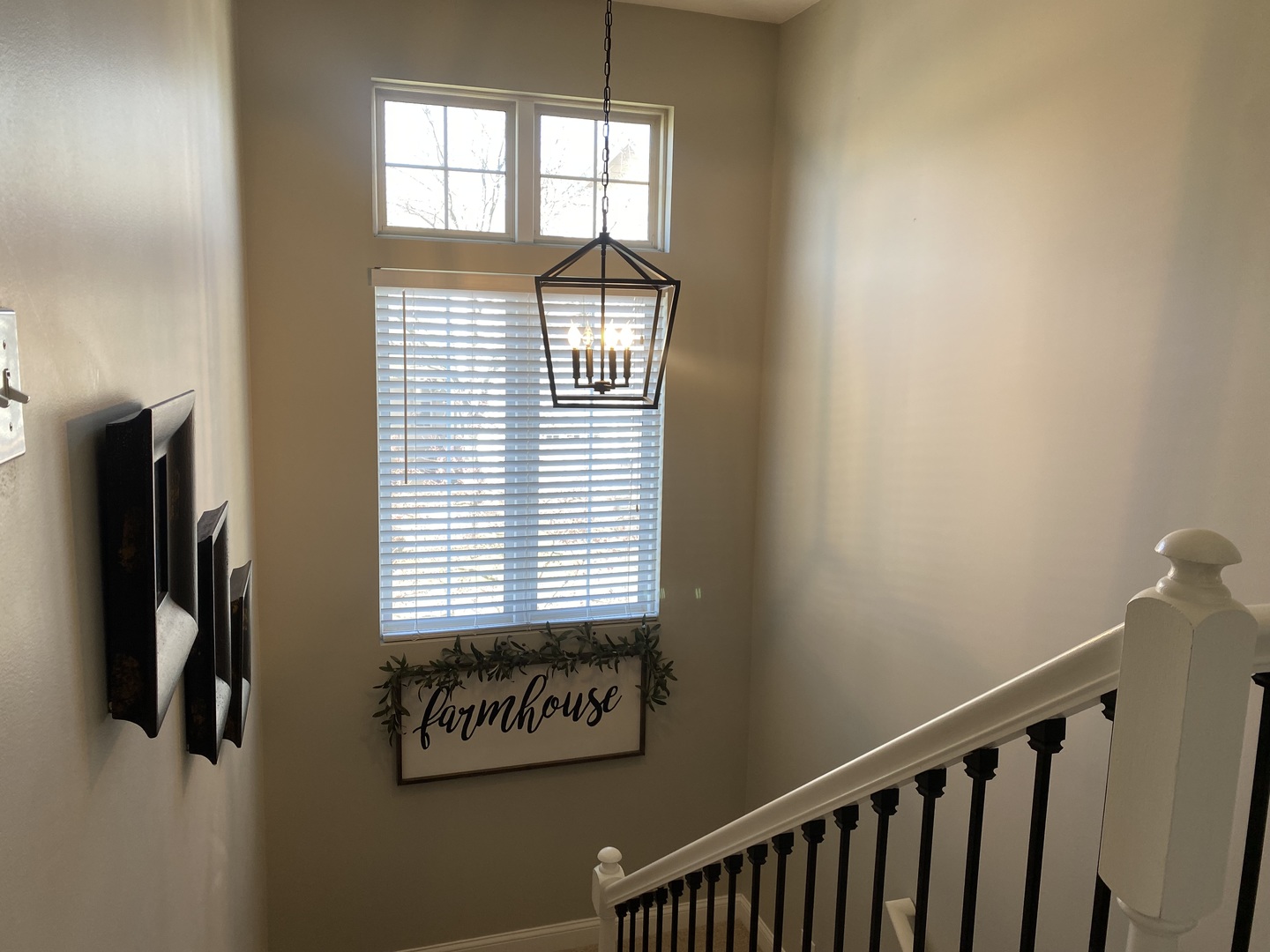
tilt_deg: -7.1
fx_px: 954
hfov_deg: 67.3
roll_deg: -1.1
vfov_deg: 53.1
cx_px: 635
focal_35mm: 26
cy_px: 476
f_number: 1.8
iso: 64
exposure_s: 1/120
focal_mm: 4.25
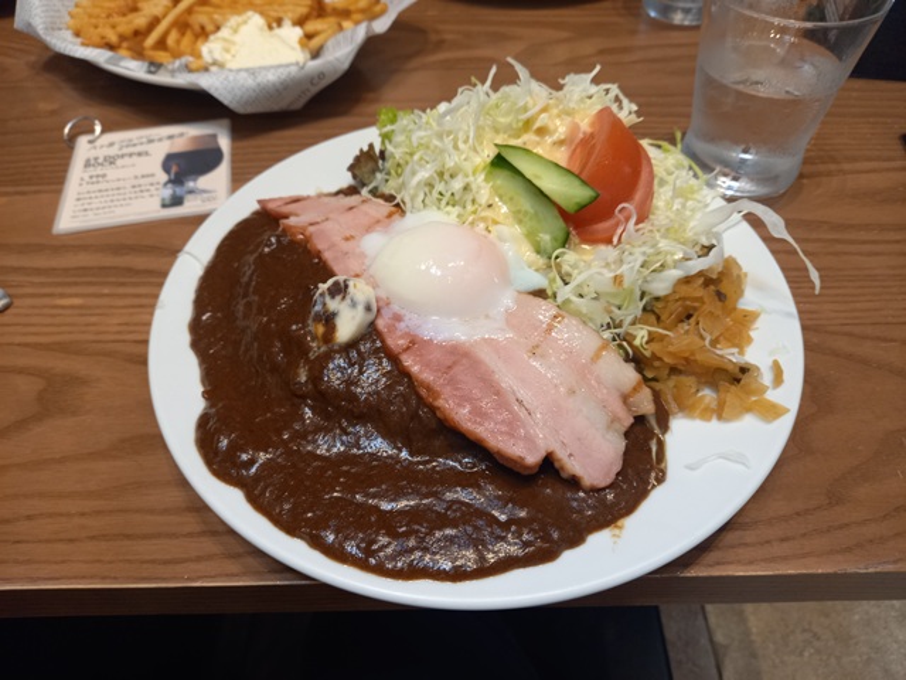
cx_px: 453
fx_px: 654
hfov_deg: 69.4
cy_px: 340
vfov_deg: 54.9
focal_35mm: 25
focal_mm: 4.65
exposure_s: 1/50
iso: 250
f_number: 1.8
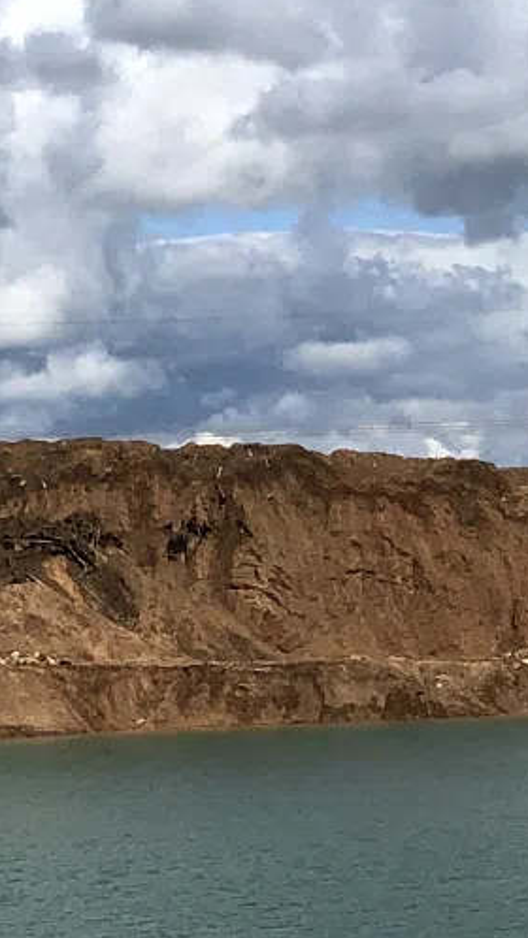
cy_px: 844
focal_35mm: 147
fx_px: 3660
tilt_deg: -4.2
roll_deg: +2.1
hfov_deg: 8.2
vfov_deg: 14.5
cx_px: 72
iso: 25
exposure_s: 1/4367
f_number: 1.8
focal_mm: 4
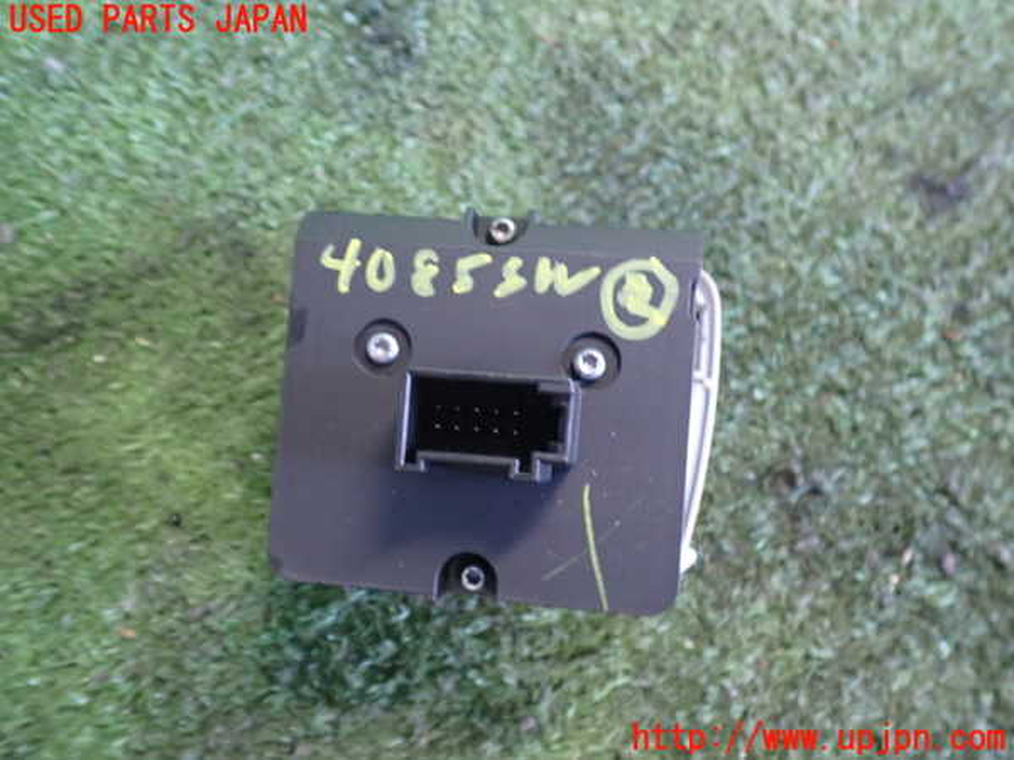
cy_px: 380
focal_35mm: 30
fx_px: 879
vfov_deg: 46.8
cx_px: 507
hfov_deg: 60.0
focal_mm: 5.4
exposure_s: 1/30
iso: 800
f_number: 2.3
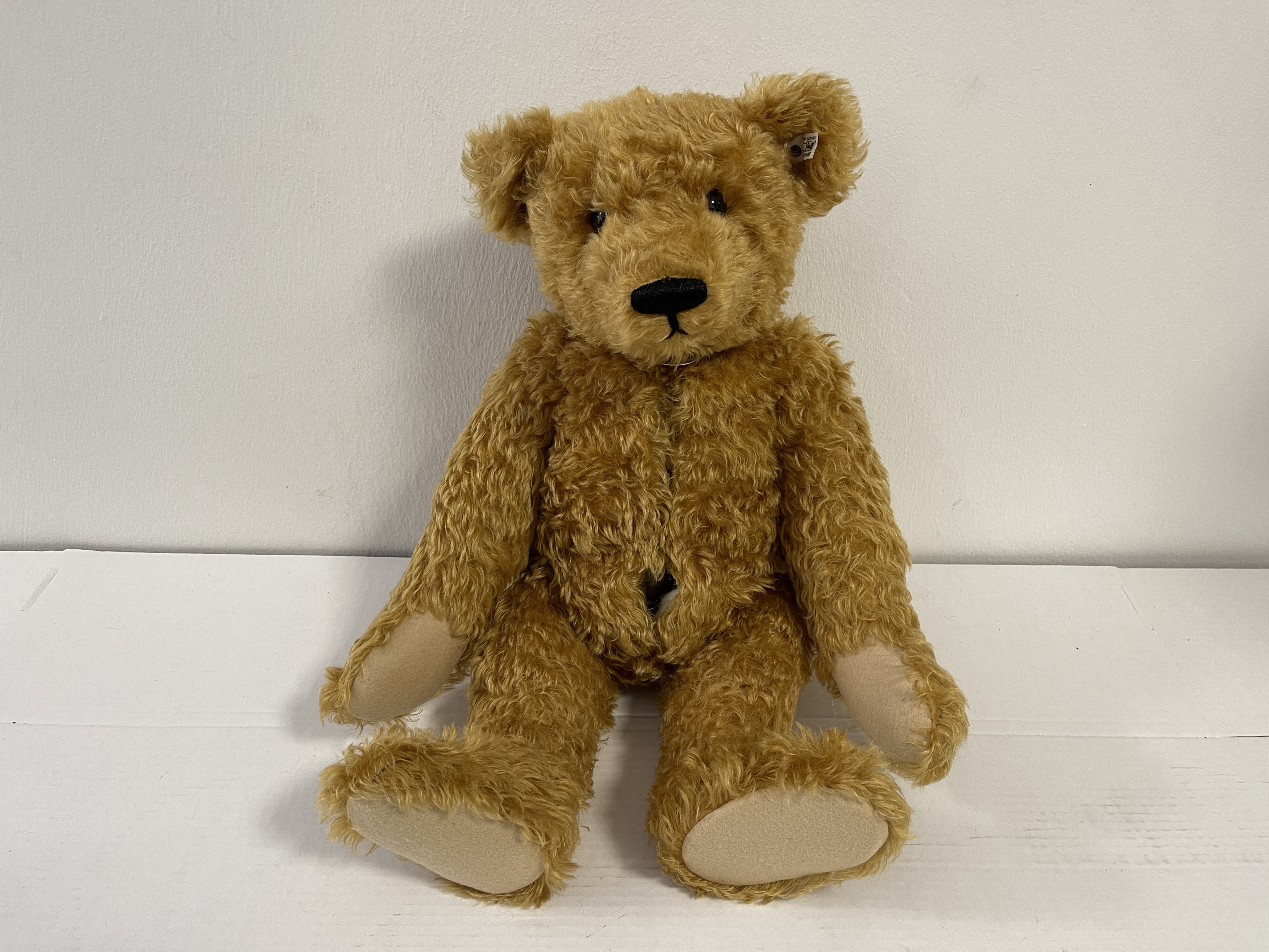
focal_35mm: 25
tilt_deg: -26.8
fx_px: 916
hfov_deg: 69.4
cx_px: 634
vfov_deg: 54.9
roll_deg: -2.1
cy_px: 476
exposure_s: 1/50
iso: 100
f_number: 1.6
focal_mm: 5.1
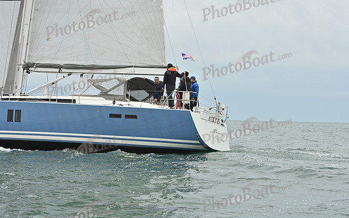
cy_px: 106
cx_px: 169
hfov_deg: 27.2
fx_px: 722
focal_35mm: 76
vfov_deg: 17.1
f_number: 9
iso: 320
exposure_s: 1/1000
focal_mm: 70
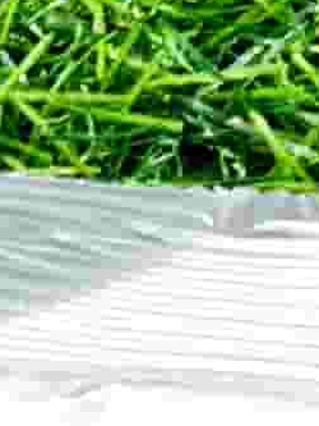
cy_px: 1130
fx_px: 1928
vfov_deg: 10.3
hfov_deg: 9.1
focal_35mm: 157
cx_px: 546
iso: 100
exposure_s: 1/526
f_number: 1.8
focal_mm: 5.4
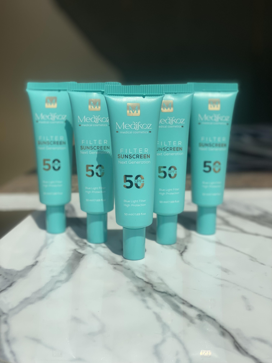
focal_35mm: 52
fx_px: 545
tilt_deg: -10.6
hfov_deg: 28.0
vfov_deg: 36.8
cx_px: 136
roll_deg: -0.5
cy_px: 182
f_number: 2
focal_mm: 6
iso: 20
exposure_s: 1/1115
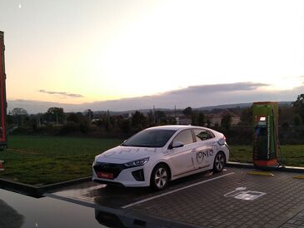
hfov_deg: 49.9
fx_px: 325
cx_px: 177
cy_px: 157
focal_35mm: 37
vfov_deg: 38.1
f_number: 2.2
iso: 138
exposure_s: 1/60
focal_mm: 3.46
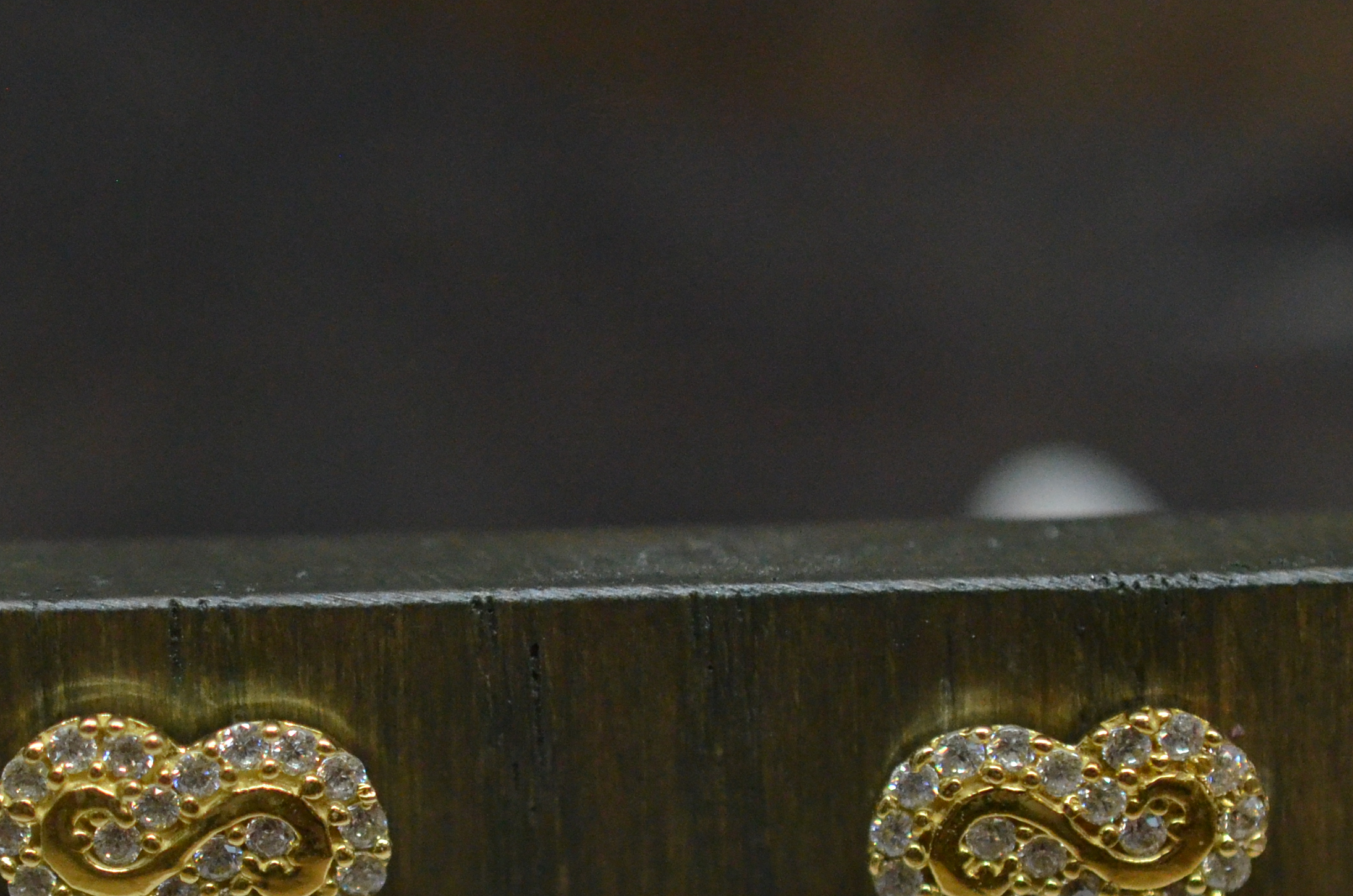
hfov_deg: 15.2
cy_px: 777
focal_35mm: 135
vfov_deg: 10.1
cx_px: 504
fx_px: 5064
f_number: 4
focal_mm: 40
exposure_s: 1/2000
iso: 3200
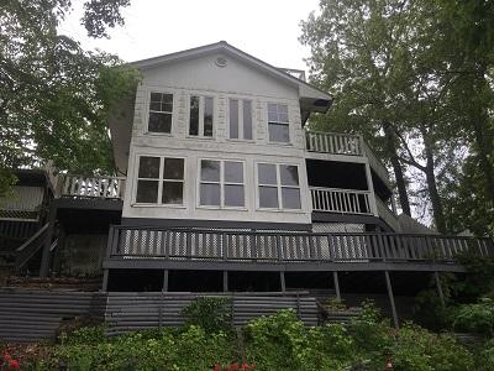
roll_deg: +2.1
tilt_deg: +27.3
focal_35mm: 29
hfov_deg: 61.7
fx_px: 414
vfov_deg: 48.2
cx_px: 247
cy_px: 186
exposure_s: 1/657
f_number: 2.2
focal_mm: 4.15
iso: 25
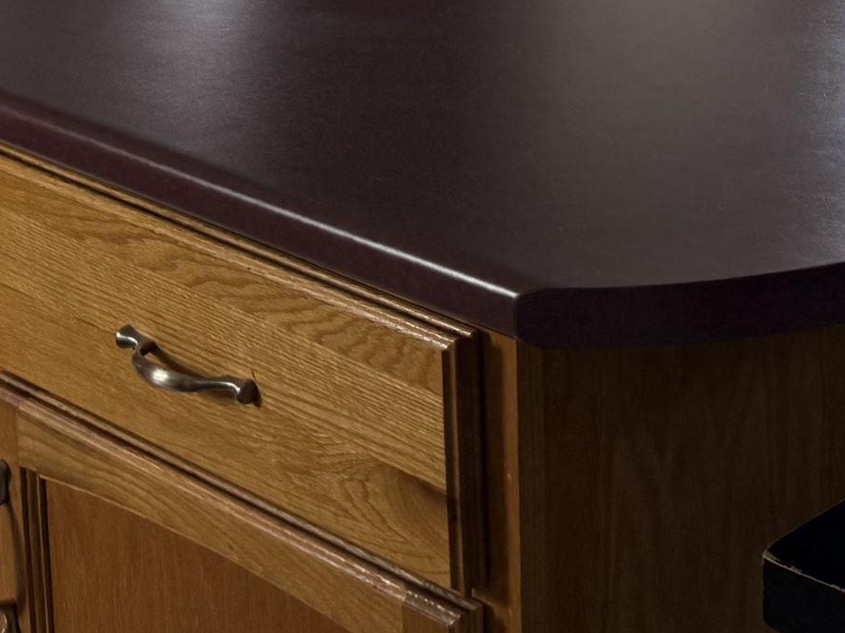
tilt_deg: -8.0
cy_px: -311
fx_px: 2001
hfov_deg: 21.1
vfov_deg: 16.4
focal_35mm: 82
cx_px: 1163
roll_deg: -1.5
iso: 160
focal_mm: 6.76
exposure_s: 1/239
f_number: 1.78
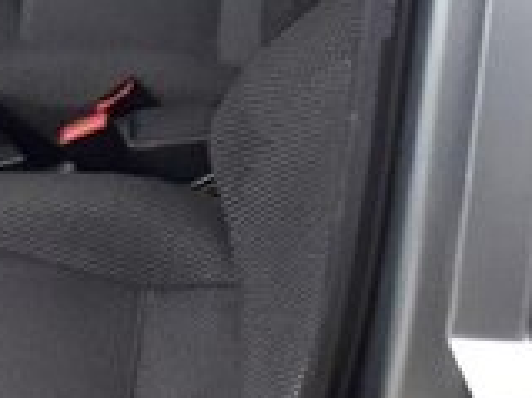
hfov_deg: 16.3
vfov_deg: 12.4
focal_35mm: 112
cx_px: -231
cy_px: -256
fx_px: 1720
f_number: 1.9
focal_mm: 3.6
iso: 160
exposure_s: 1/25
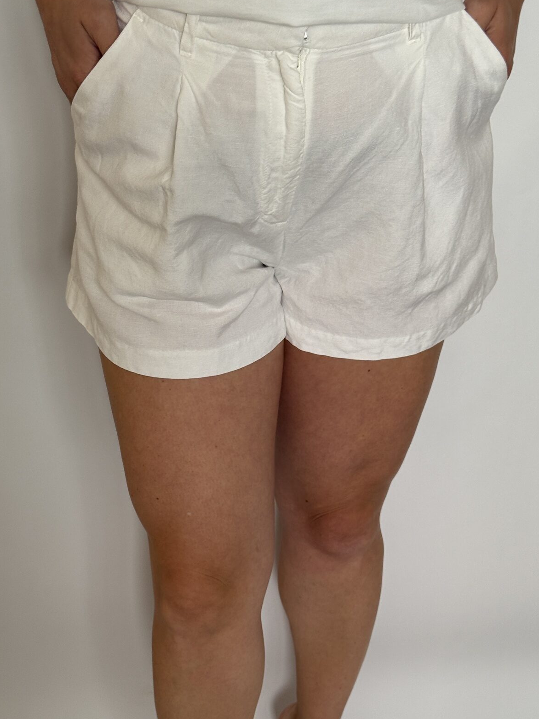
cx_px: 261
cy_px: 384
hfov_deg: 24.8
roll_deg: -0.8
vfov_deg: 32.7
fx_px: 1225
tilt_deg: -27.7
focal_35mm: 59
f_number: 1.78
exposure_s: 1/121
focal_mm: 6.76
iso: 80
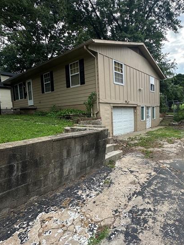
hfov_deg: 64.3
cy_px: 124
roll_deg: +3.8
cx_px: 122
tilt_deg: -3.2
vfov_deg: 81.8
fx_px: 142
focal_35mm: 20
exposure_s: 1/584
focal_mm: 2.22
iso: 40
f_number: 2.2
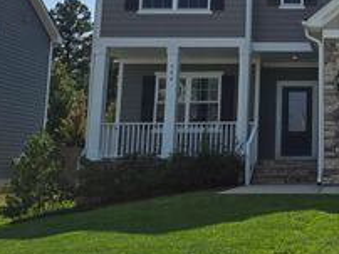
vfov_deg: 25.5
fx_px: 558
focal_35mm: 57
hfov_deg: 30.7
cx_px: 359
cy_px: 82
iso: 12
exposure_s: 1/1623
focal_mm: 6.3
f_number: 1.7
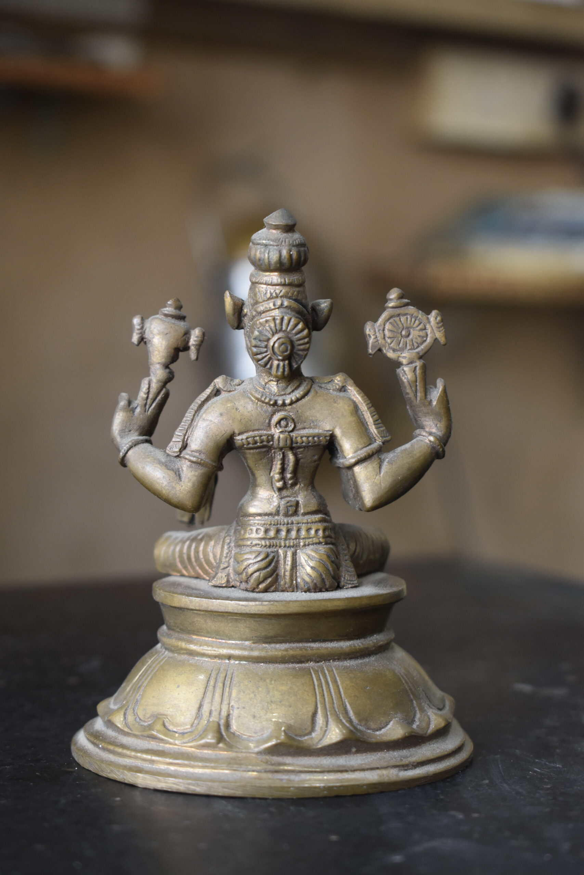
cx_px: 292
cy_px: 438
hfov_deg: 21.6
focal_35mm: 63
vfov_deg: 31.9
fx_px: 1533
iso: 1000
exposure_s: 1/60
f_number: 5
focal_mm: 42
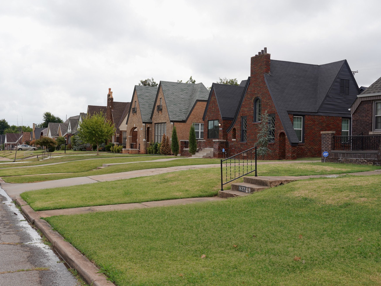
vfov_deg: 35.1
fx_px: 451
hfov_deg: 45.7
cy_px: 146
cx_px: 165
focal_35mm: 41
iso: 100
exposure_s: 1/100
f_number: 11
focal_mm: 37
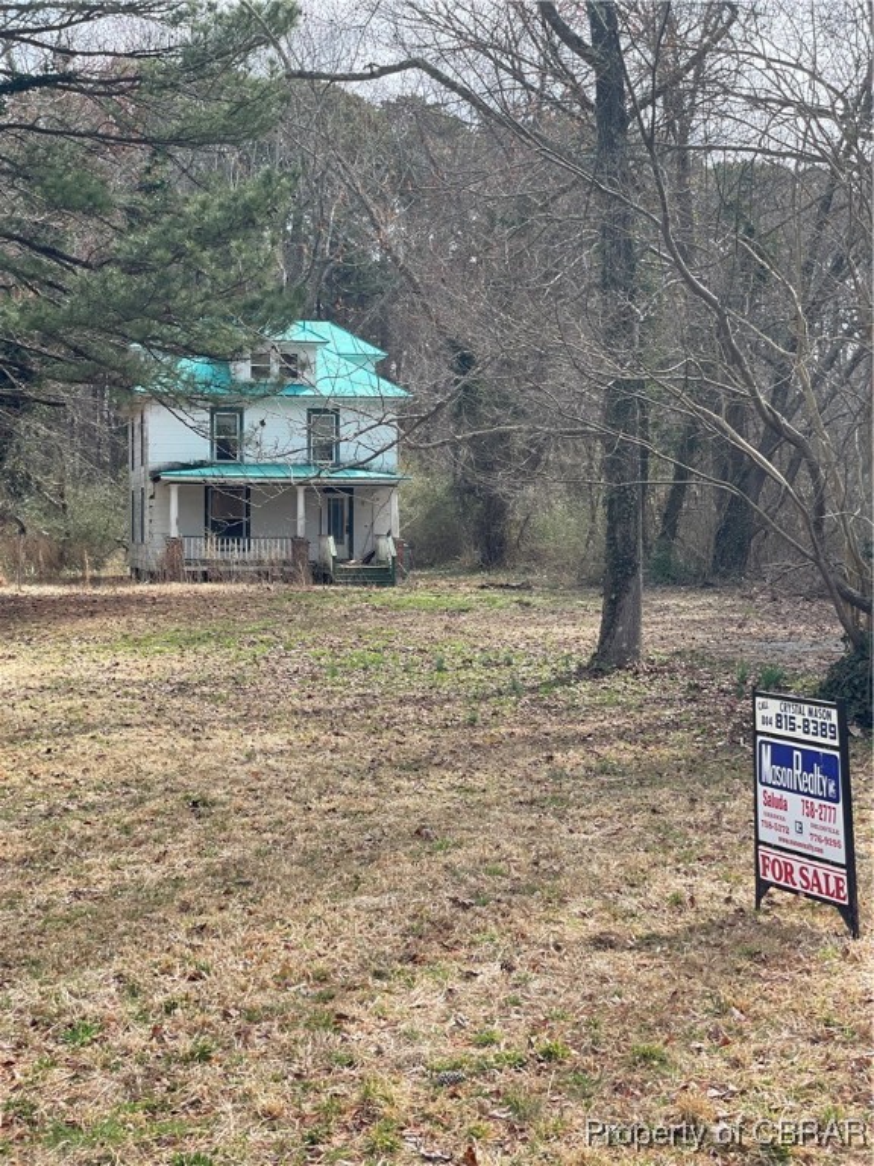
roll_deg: -0.6
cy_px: 583
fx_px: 1751
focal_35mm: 52
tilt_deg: -0.9
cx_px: 437
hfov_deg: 28.0
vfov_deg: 36.8
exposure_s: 1/786
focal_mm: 6
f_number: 2
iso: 32
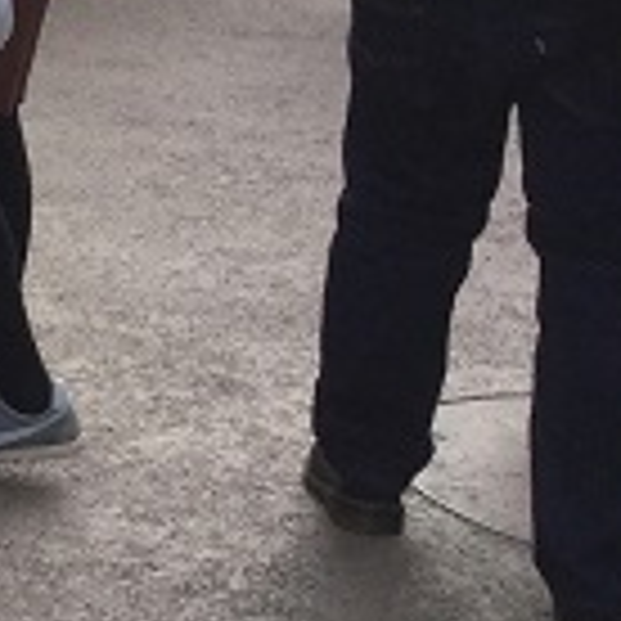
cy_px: -464
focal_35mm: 162
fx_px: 3288
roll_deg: -0.3
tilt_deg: -6.3
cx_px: -1004
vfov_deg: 10.2
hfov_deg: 9.3
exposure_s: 1/273
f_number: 2.4
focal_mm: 3.3
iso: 25
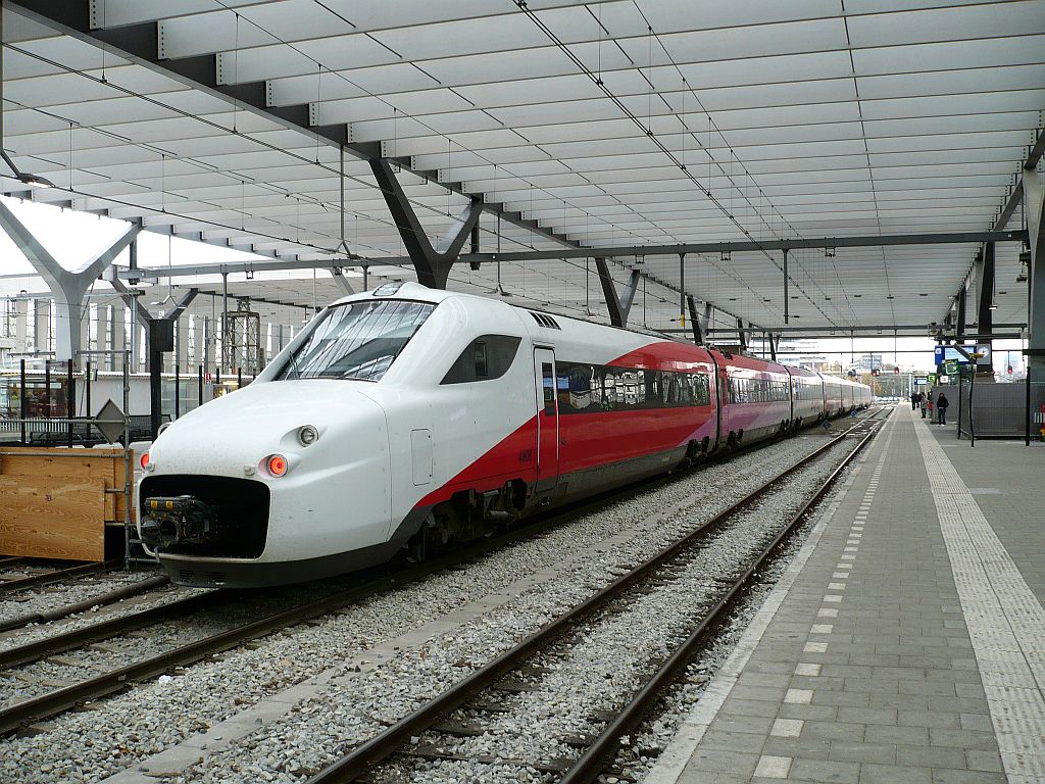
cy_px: 392
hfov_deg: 52.6
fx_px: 1057
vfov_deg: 40.7
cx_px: 522
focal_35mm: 35
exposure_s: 1/50
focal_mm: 5.8
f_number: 2.8
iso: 100
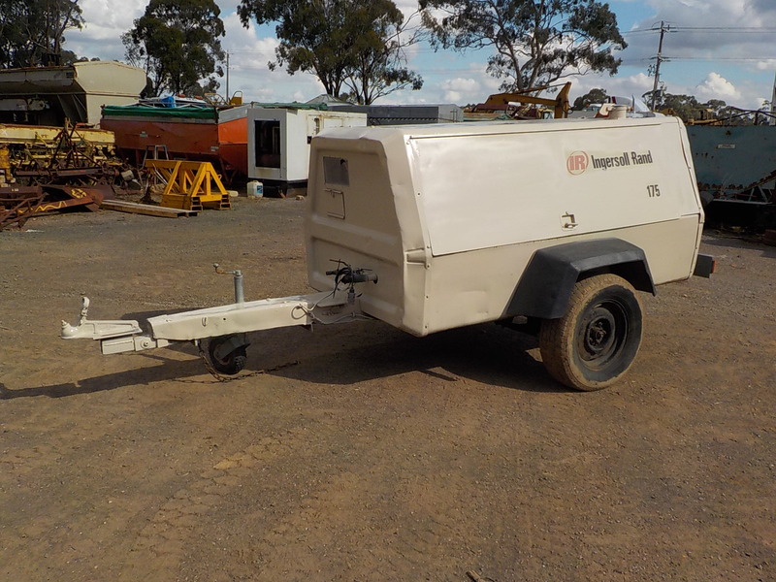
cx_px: 388
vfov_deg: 46.8
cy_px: 291
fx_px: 673
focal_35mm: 30
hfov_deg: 60.0
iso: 125
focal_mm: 4.1
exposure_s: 1/2000
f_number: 3.3
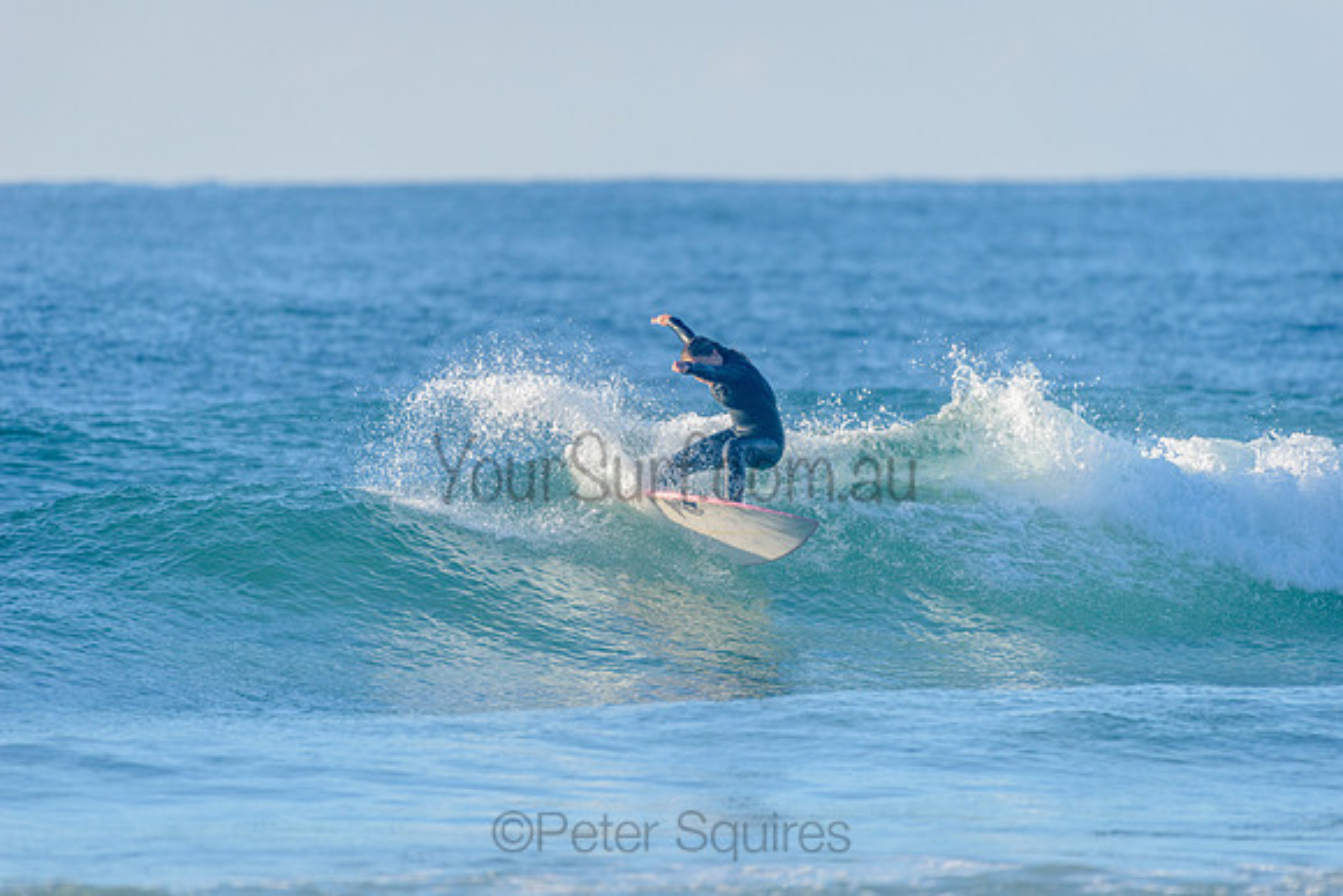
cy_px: 448
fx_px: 18667
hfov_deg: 4.1
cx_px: 672
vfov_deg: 2.7
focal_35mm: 500
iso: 400
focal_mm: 500
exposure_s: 1/2000
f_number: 5.6
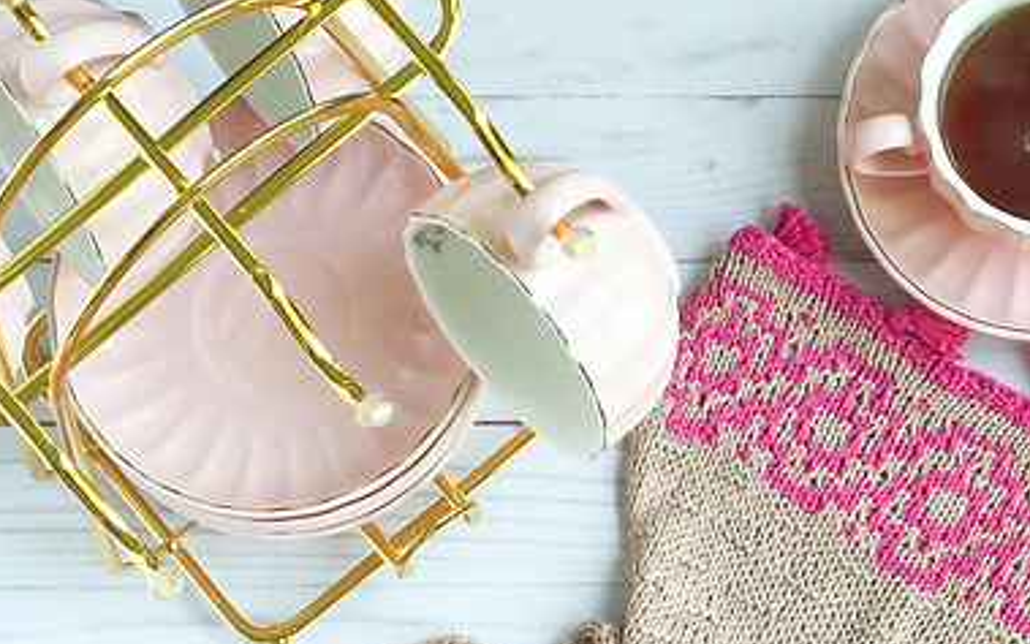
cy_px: 774
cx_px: 644
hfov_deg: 22.3
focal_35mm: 93
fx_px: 2611
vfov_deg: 13.7
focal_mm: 6
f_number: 2.4
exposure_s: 1/60
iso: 64
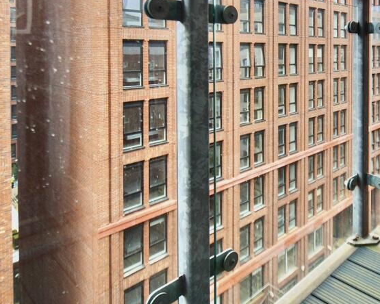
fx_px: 292
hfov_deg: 62.7
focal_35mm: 26
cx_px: 279
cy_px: 72
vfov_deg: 52.3
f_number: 3.5
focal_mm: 10
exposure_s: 1/250
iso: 100
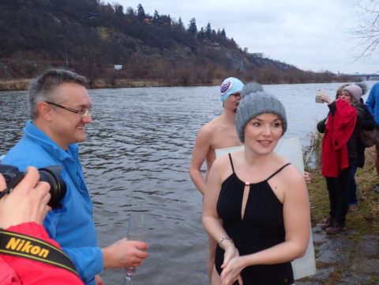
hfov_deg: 56.8
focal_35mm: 32
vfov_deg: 44.2
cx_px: 190
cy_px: 142
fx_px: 350
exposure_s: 1/30
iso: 320
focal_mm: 5.87
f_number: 2.4
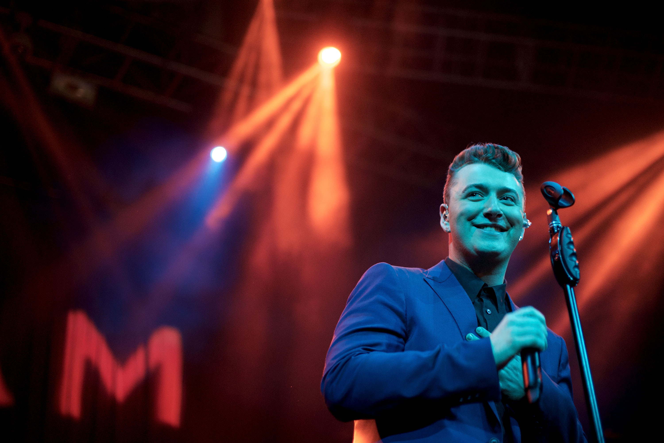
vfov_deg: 27.0
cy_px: 222
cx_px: 332
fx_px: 922
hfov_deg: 39.6
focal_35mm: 50
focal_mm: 50
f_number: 1.8
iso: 3200
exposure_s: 1/160
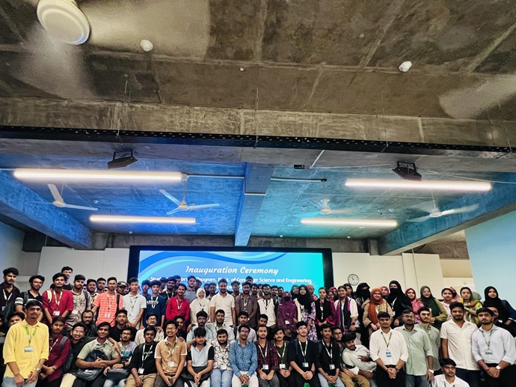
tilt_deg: +13.9
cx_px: 244
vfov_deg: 67.5
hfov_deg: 84.6
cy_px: 245
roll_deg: +0.4
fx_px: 283
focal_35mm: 19
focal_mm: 1.57
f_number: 1.8
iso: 320
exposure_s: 1/50
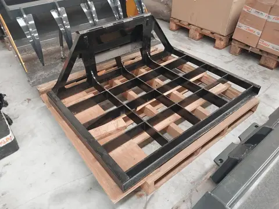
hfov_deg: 65.3
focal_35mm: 27
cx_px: 140
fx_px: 218
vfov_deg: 51.4
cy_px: 104
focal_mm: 4
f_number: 1.8
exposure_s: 1/50
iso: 320
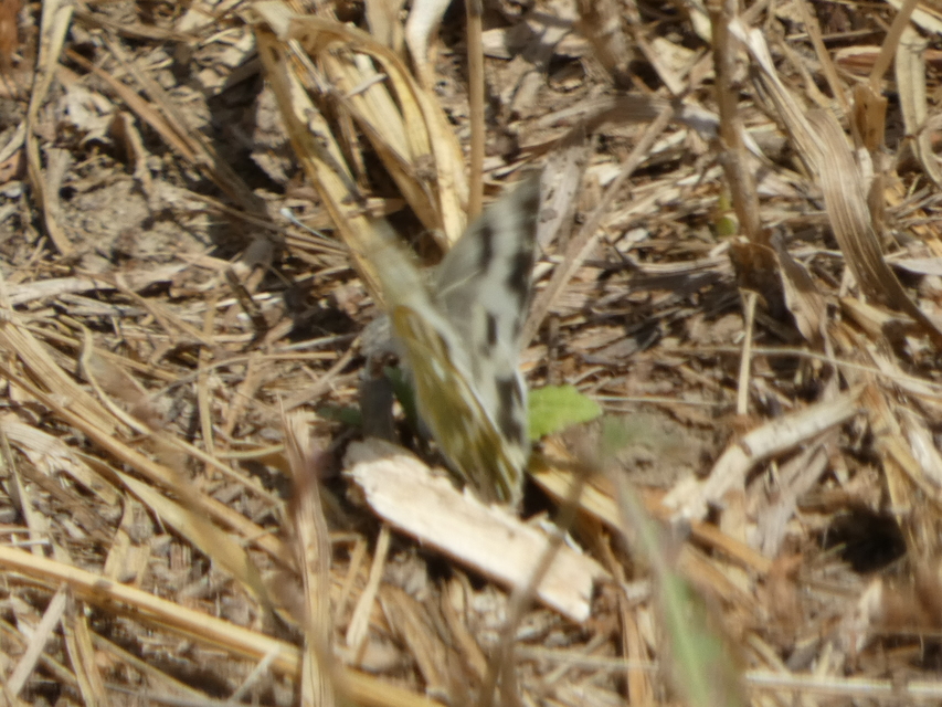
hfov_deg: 1.7
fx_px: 32660
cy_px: 354
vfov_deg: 1.2
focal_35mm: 1200
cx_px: 471
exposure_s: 1/250
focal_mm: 215
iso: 80
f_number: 5.9
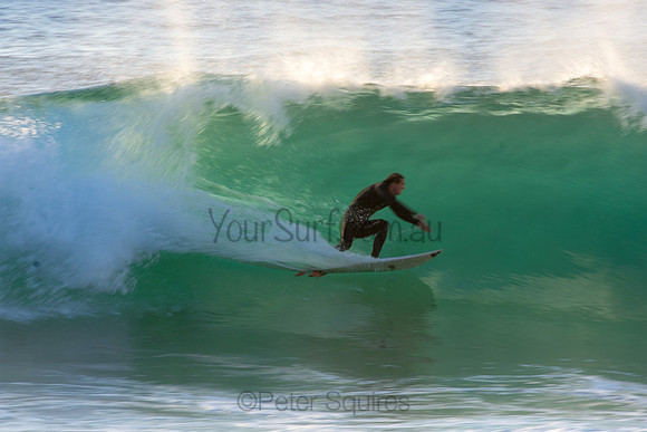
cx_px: 324
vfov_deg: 1.8
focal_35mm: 750
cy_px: 216
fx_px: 13482
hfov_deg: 2.7
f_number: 11
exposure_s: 1/60
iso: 100
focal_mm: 500
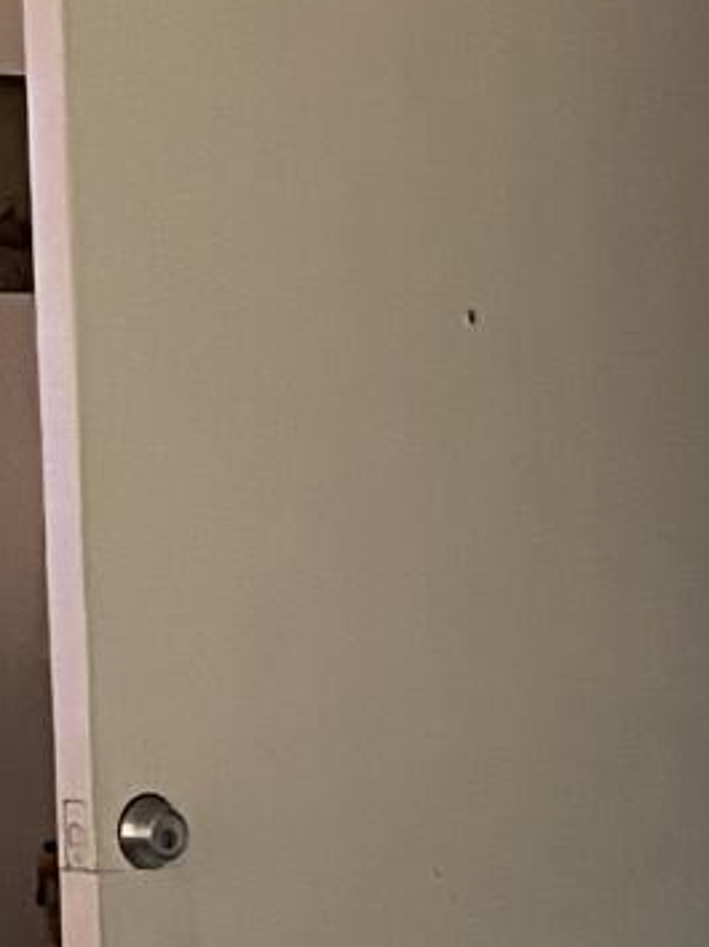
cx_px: 1105
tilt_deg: -6.6
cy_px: 931
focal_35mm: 147
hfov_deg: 9.7
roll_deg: +0.4
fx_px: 4019
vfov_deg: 13.3
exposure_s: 1/40
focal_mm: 5.1
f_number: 1.6
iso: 640
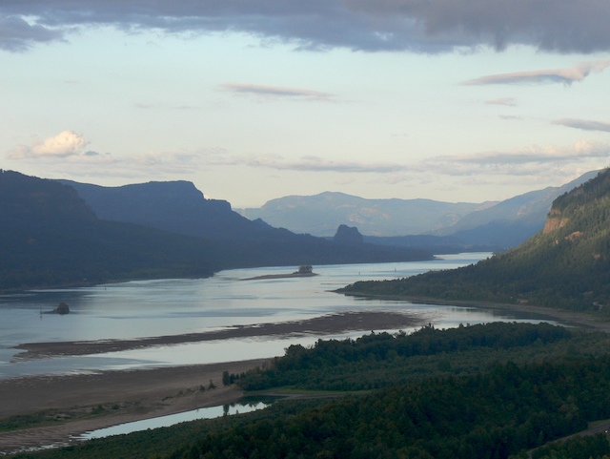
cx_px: 305
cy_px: 230
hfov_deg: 22.0
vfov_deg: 16.6
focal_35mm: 89
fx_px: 1570
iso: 80
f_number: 5.6
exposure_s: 1/160
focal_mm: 18.8
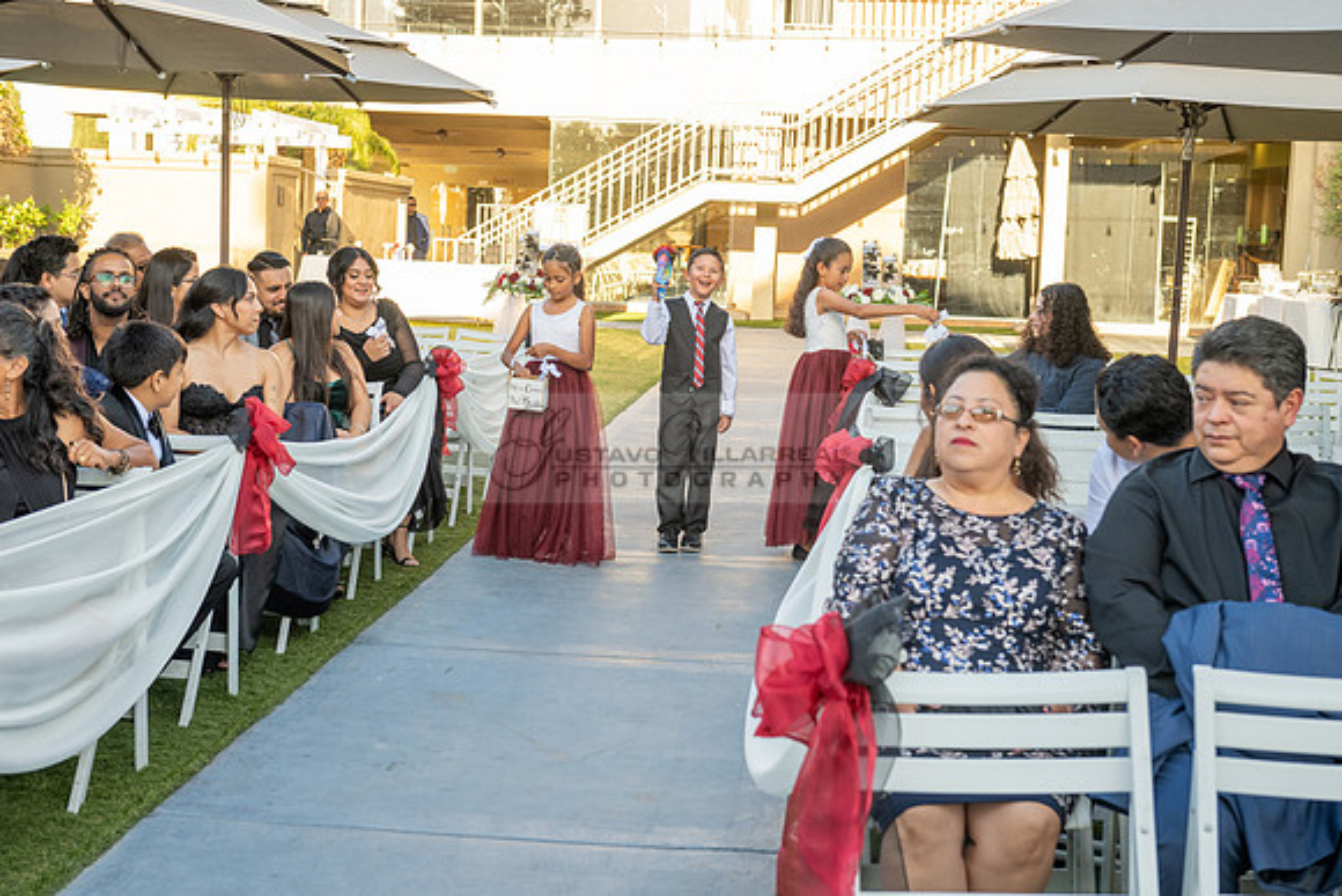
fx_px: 1864
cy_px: 448
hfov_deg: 39.6
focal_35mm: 50
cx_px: 671
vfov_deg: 27.0
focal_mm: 50
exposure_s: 1/320
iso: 500
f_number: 5.6
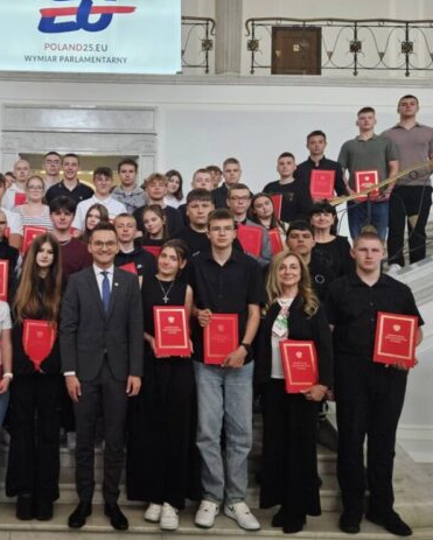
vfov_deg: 57.1
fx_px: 496
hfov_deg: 44.5
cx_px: 78
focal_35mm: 31
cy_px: 264
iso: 250
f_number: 1.8
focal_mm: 5.4
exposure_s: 1/190
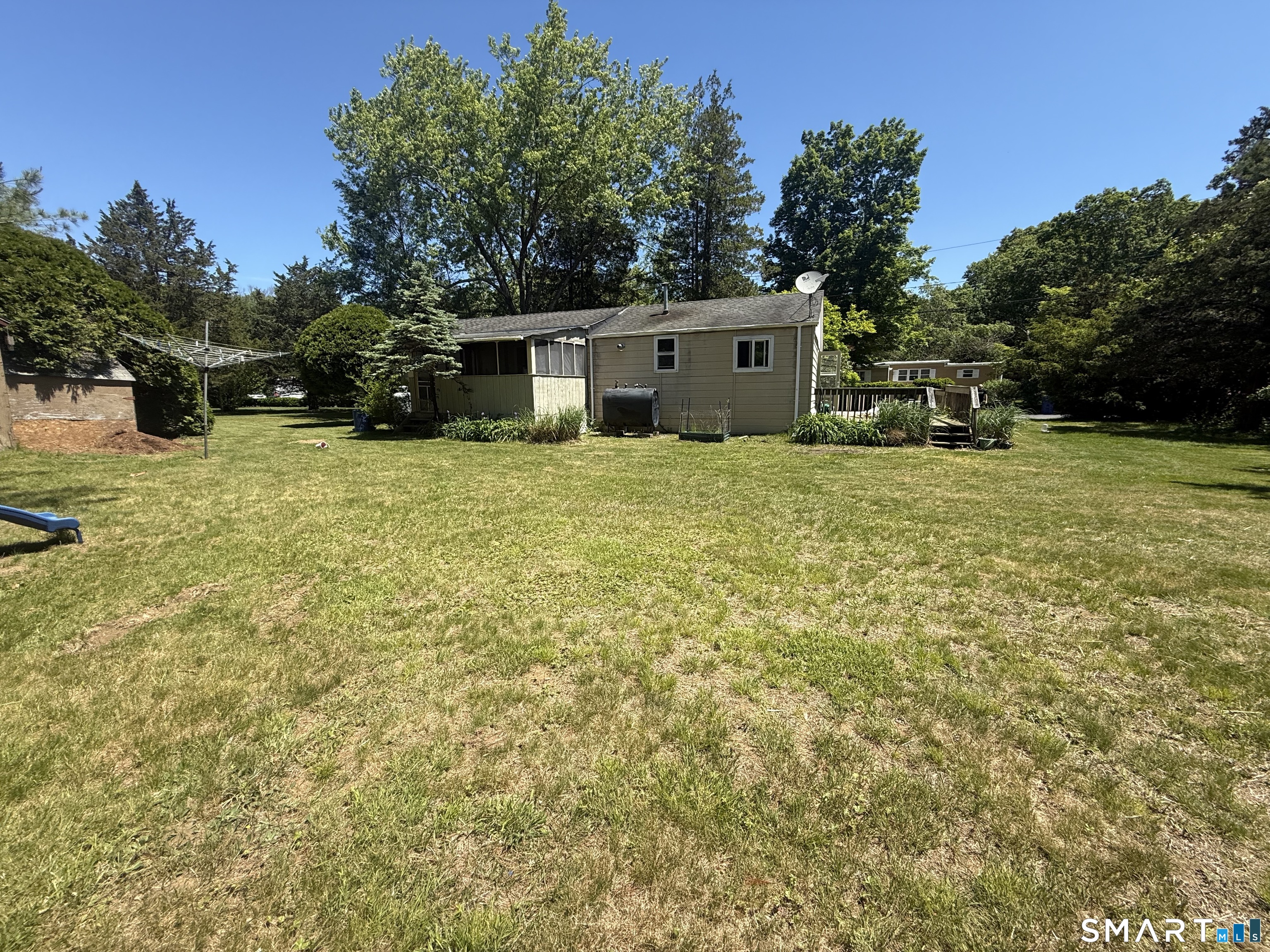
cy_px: 476
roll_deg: -2.7
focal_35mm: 14
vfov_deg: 85.7
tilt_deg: -4.8
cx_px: 635
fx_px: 514
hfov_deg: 102.1
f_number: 2.2
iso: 50
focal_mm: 2.22
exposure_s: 1/1105
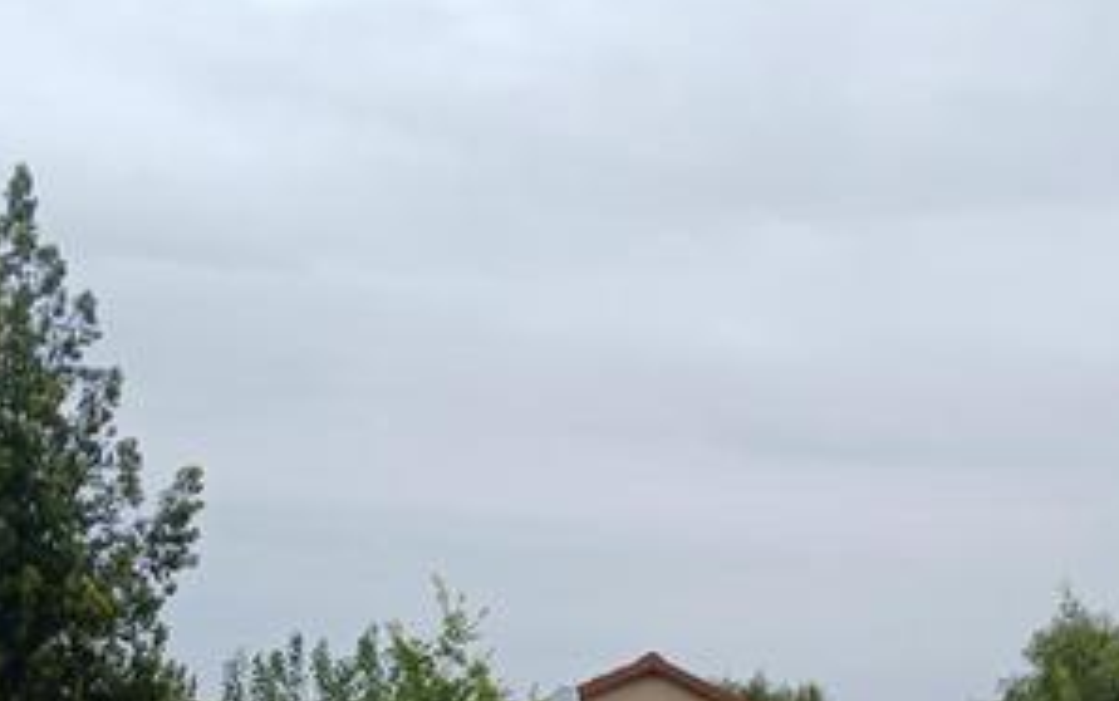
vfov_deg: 16.1
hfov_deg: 26.5
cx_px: 810
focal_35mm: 77
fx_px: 2350
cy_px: 905
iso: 20
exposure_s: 1/436
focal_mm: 4
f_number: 1.8
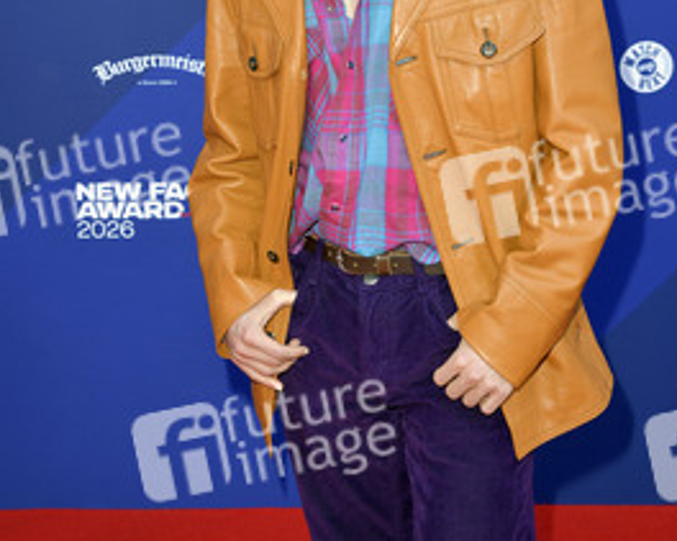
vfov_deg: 20.3
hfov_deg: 25.7
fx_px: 1482
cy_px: 56
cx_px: 338
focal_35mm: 74
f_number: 6.3
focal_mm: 52
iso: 640
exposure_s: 1/200
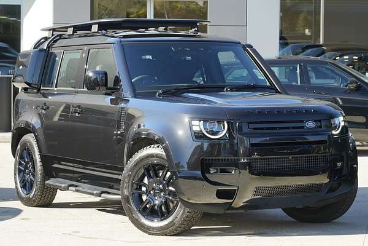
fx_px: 1073
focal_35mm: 105
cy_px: 123
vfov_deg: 13.0
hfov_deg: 19.5
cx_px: 184
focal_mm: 105
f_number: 7.1
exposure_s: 1/160
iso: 1000
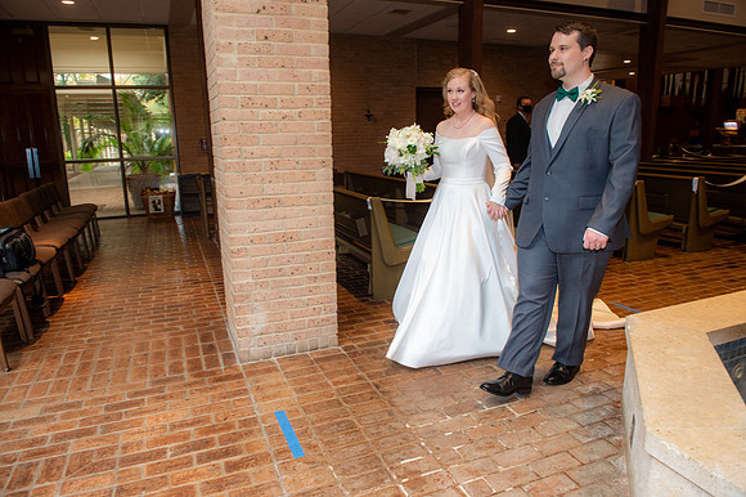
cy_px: 248
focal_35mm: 24
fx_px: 497
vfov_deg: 53.1
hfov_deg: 73.8
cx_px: 373
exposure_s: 1/125
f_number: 5.6
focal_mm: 24
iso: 1600
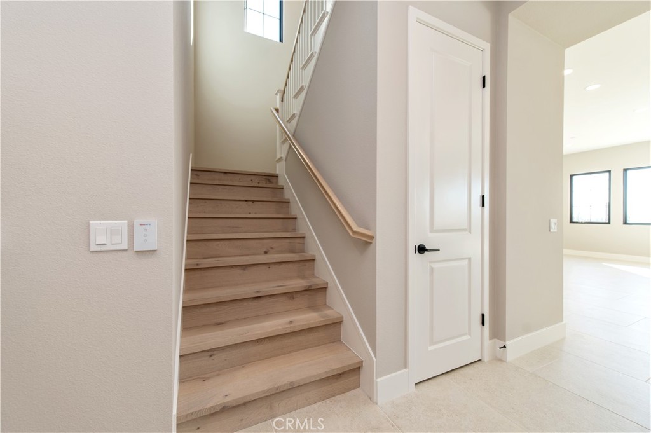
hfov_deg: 104.3
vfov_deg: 81.1
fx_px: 253
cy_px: 216
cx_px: 326
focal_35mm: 14
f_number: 4
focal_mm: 14
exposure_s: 1/60
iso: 220
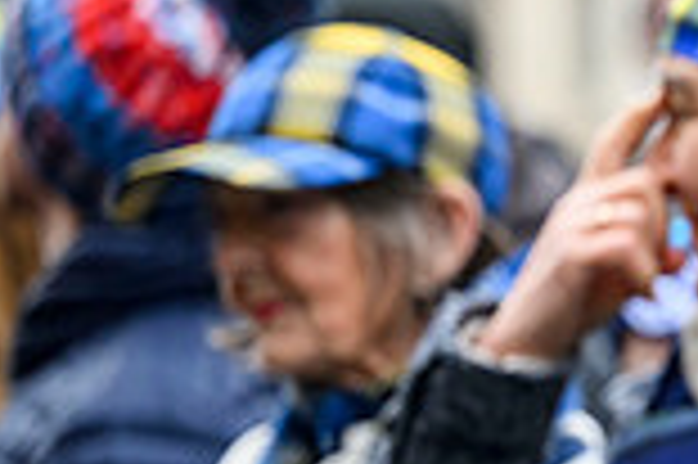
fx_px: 7631
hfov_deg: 5.2
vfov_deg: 3.5
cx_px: 1301
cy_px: 345
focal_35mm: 394
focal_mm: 105
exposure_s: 1/800
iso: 1000
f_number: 2.8
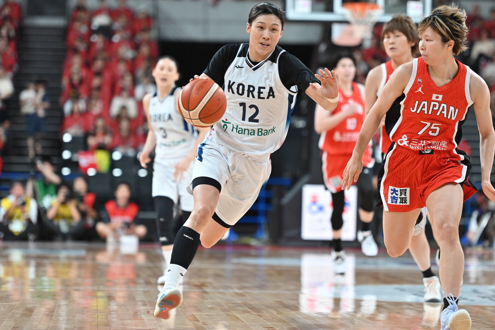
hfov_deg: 11.7
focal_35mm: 175
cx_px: 248
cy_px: 165
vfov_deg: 7.8
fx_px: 2406
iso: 3200
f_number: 3.2
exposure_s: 1/1600
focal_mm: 175
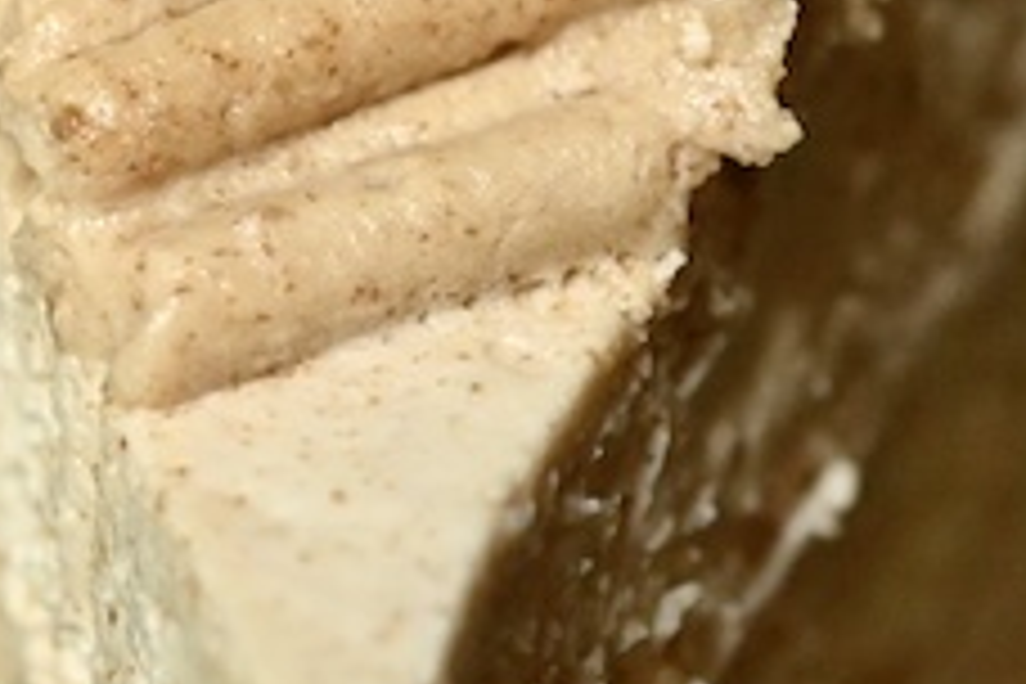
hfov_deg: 7.8
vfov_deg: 5.2
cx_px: 418
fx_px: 7495
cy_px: -61
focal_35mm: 263
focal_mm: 60
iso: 6400
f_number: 7.1
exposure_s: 1/250
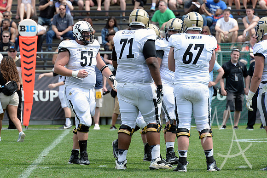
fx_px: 2077
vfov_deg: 4.9
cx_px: 134
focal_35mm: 280
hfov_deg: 7.4
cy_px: 89
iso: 500
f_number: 7.1
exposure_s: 1/1600
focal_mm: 280
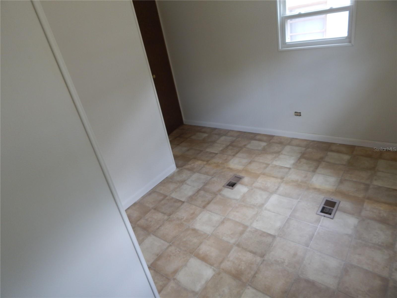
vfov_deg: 61.1
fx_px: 252
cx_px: 198
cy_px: 149
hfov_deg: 76.4
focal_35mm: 22
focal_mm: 4
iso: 125
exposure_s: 1/40
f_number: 3
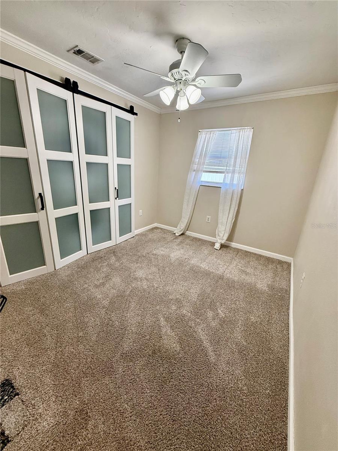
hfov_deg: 85.7
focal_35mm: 14
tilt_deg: -17.0
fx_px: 182
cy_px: 226
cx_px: 169
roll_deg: -3.7
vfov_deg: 102.1
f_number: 2.2
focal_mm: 2.22
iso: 320
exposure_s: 1/120
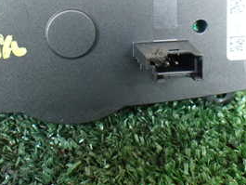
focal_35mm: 68
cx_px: 74
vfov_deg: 20.9
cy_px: -2
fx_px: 483
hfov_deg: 28.3
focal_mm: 5.4
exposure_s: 1/125
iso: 500
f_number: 2.3
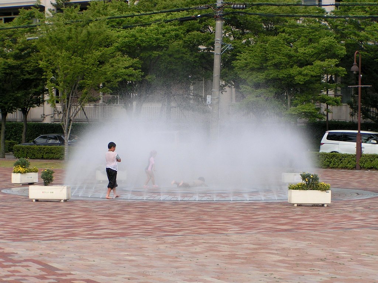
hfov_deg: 17.3
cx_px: 189
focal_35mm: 114
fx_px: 1245
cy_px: 142
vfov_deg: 13.0
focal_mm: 17.4
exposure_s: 1/200
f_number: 5
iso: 50
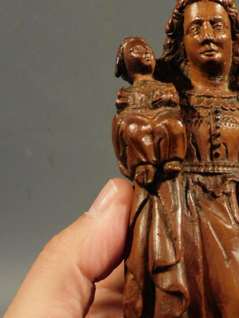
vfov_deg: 29.0
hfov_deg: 22.0
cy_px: 234
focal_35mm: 66
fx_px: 608
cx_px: 192
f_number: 3.8
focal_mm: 6.3
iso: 280
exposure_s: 1/30
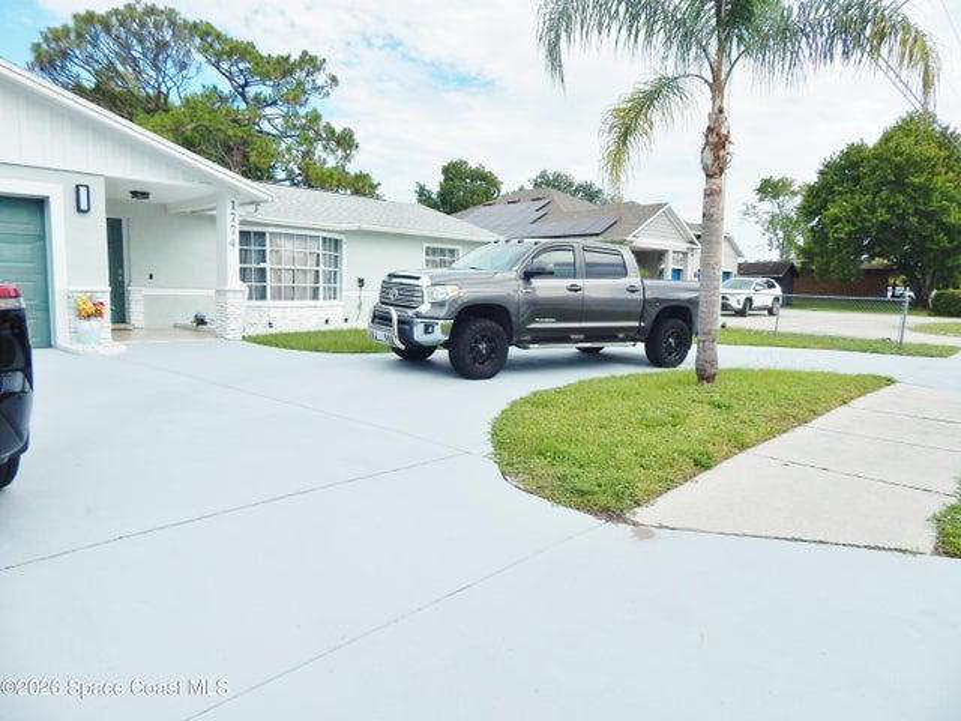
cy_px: 360
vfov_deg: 61.1
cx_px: 480
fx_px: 611
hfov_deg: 76.4
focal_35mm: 22
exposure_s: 1/400
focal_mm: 4
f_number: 6
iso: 125
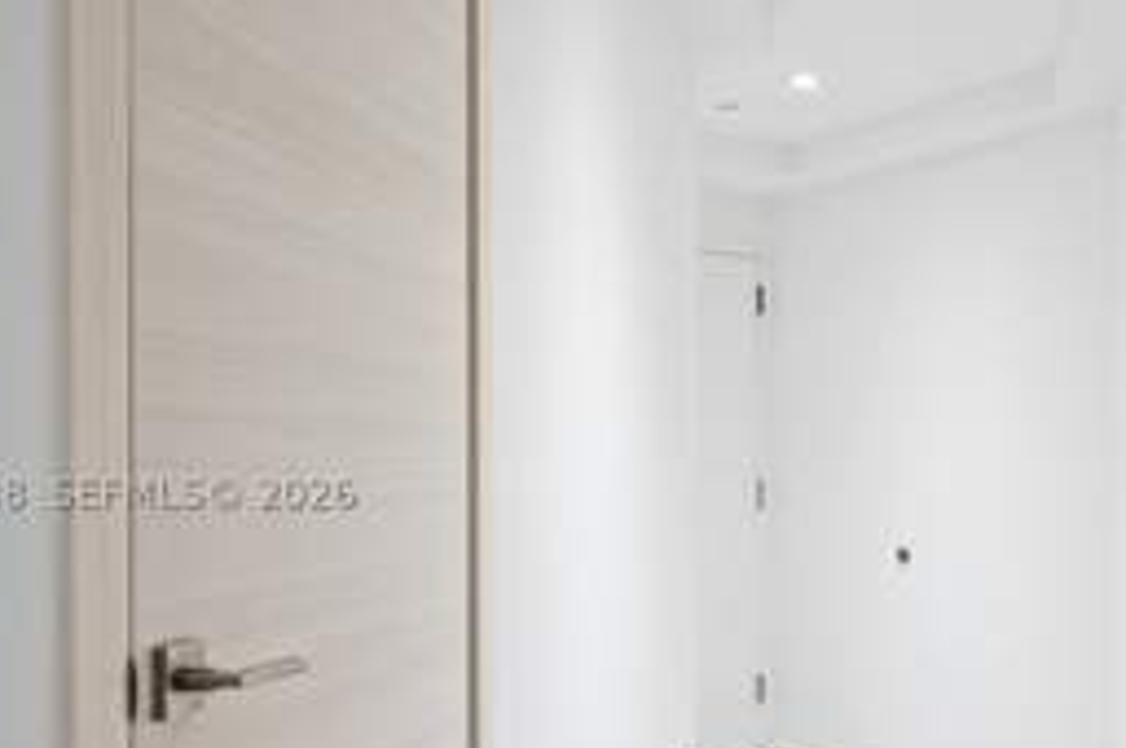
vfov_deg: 29.6
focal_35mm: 45
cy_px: 488
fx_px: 1406
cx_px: 844
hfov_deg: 42.3
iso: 200
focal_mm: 24
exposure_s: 1.3
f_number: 8
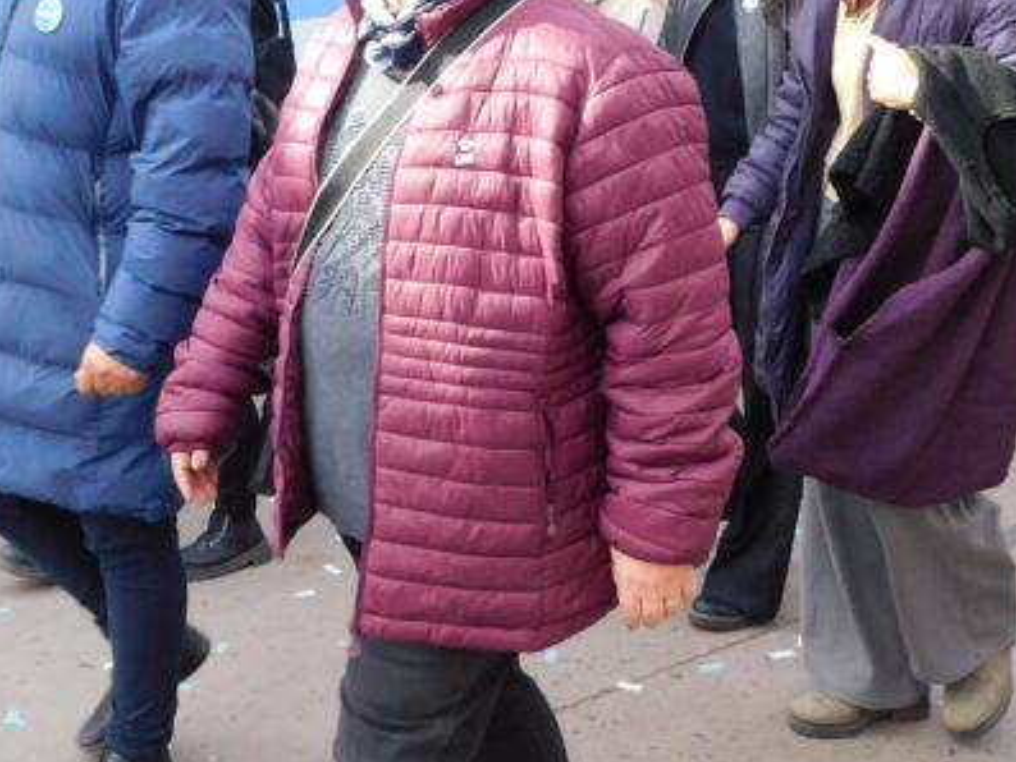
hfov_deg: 32.4
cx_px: 220
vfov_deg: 24.3
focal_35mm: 58
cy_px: 36
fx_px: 1703
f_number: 3.2
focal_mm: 5.3
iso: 125
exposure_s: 1/200
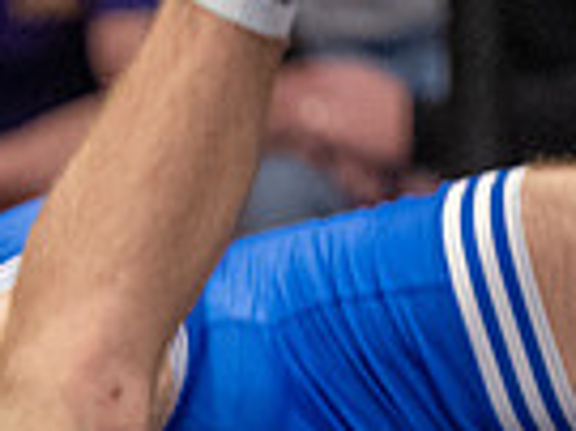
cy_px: 1691
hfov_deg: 1.7
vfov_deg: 1.3
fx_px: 19435
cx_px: 258
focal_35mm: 1169
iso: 3200
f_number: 2.8
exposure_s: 1/1000
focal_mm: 135
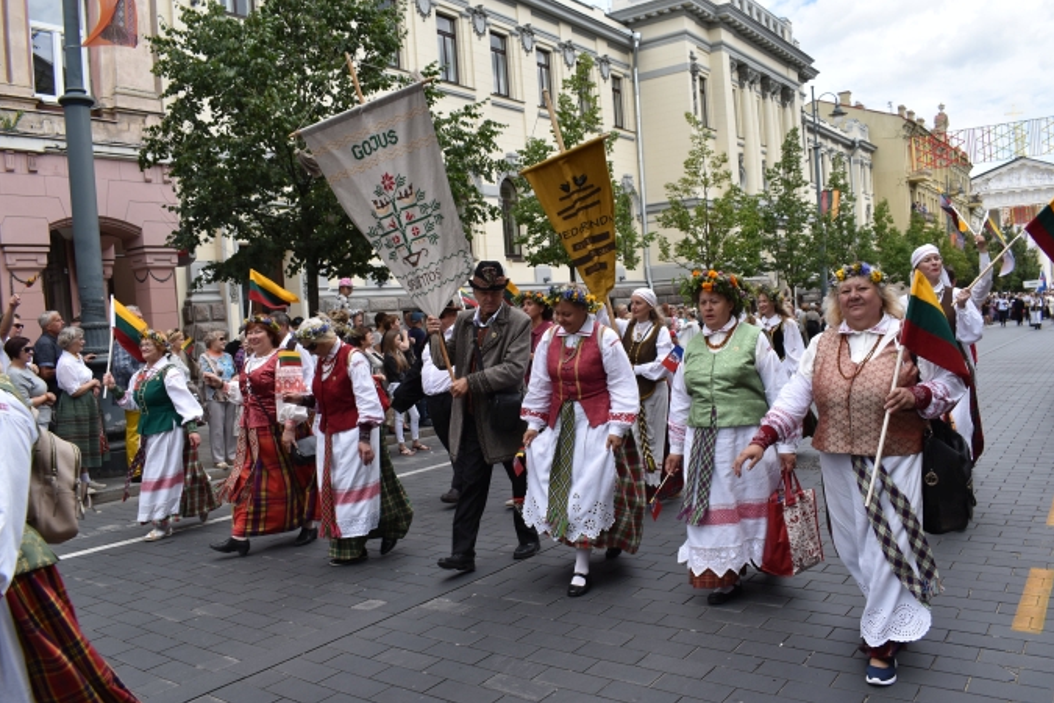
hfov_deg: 65.5
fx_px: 820
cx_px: 534
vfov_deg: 46.4
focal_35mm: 28
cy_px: 362
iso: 200
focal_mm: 18
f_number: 9
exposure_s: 1/320
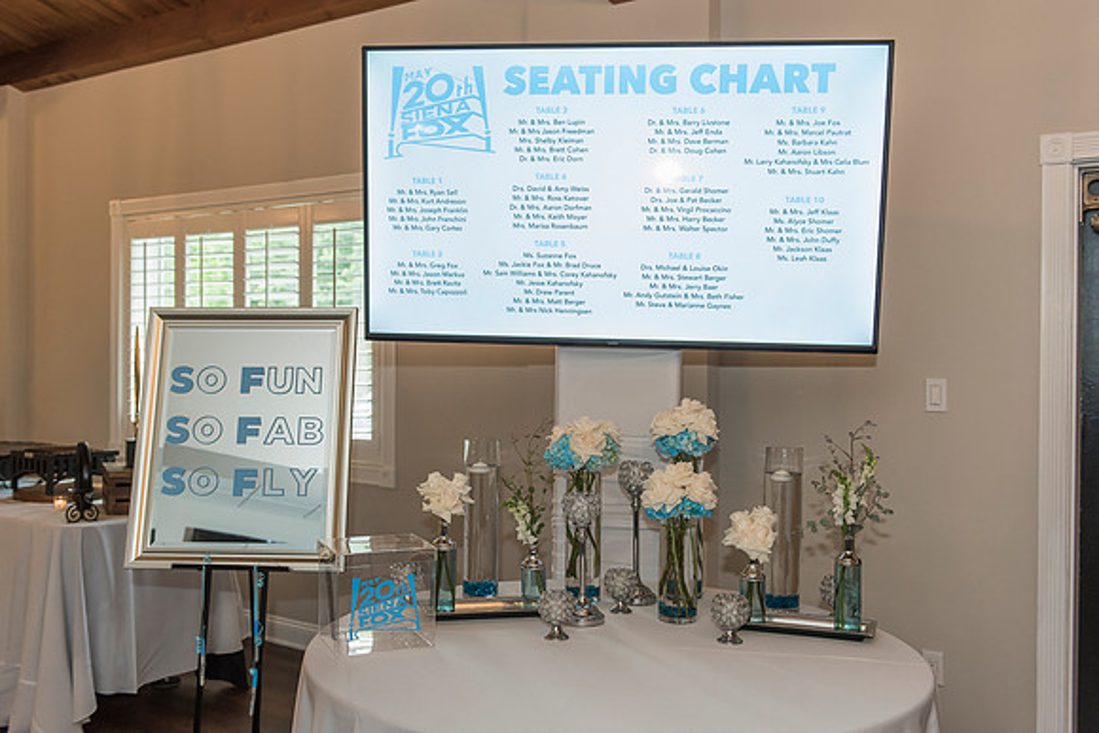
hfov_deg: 56.4
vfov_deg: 39.4
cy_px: 349
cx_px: 523
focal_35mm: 34
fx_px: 1025
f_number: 3.5
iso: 1250
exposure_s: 1/125
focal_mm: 32
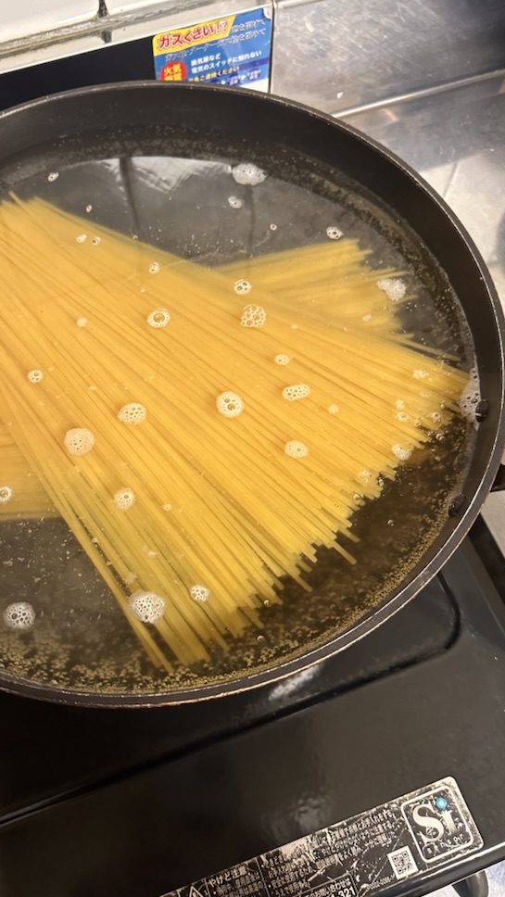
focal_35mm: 27
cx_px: 192
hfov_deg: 42.6
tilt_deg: -64.5
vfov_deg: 69.8
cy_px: 442
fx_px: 642
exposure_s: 1/50
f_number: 1.78
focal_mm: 6.86
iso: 500
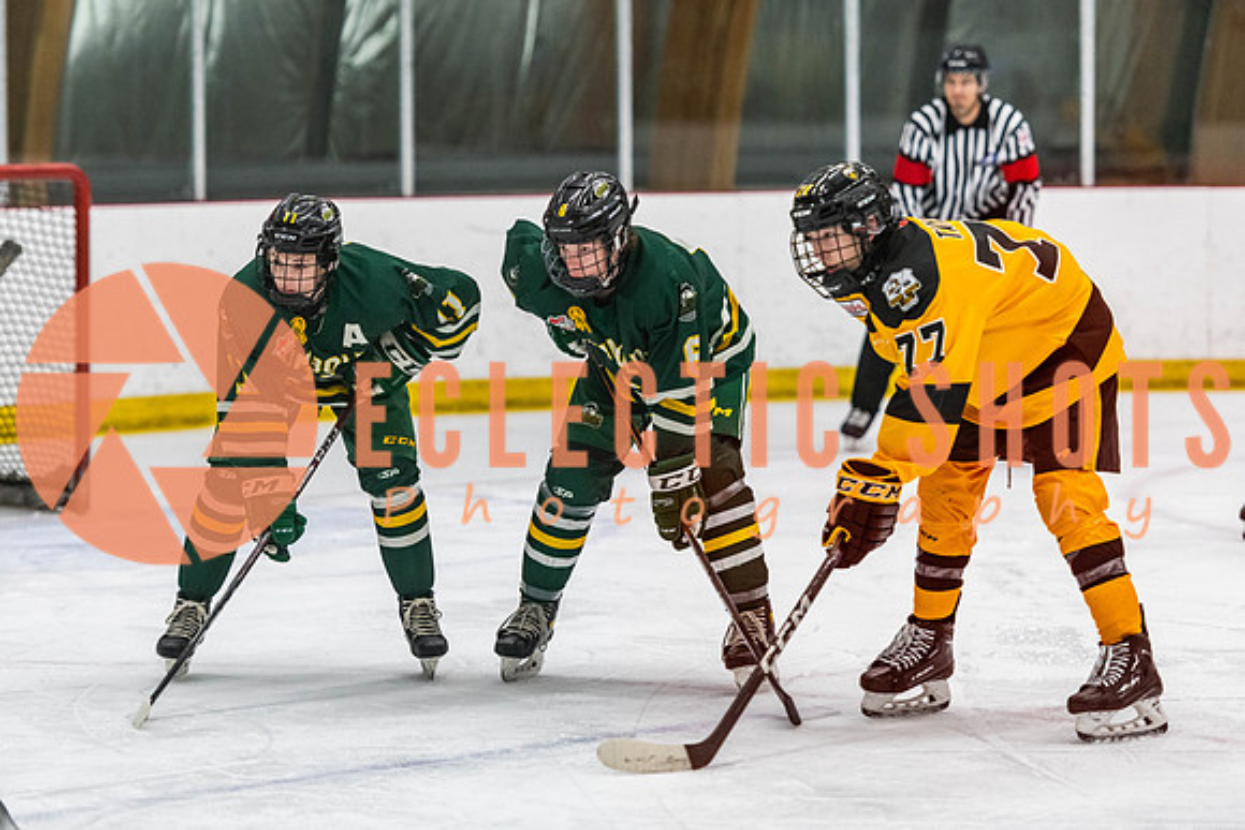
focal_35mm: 159
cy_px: 363
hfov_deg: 12.9
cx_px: 623
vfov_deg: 8.6
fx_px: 5516
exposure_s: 1/640
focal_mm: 135
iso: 2000
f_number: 2.8
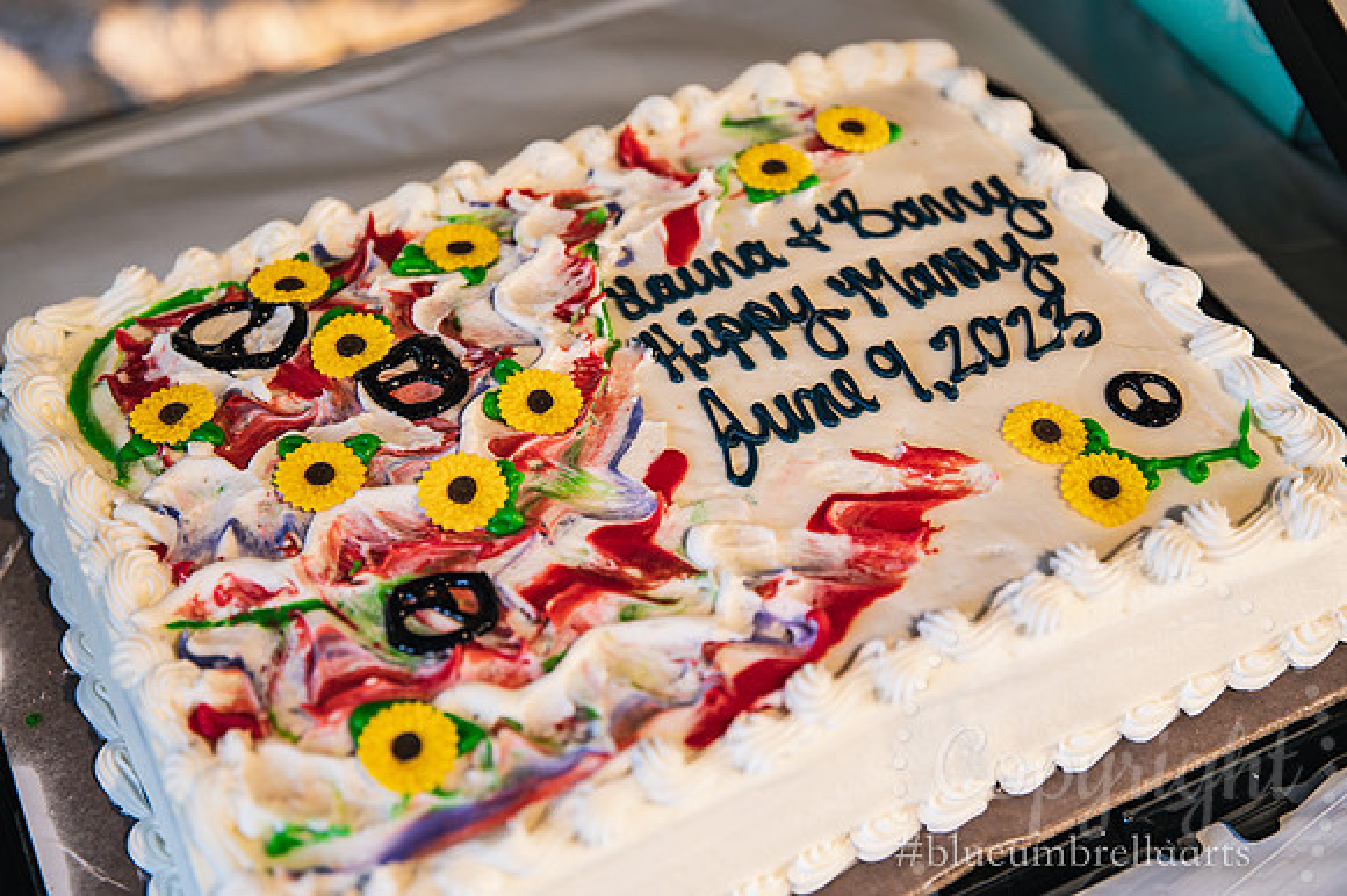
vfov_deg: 25.6
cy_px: 455
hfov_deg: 37.7
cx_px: 683
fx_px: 1973
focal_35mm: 53
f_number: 2.8
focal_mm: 52
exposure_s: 1/100
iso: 320
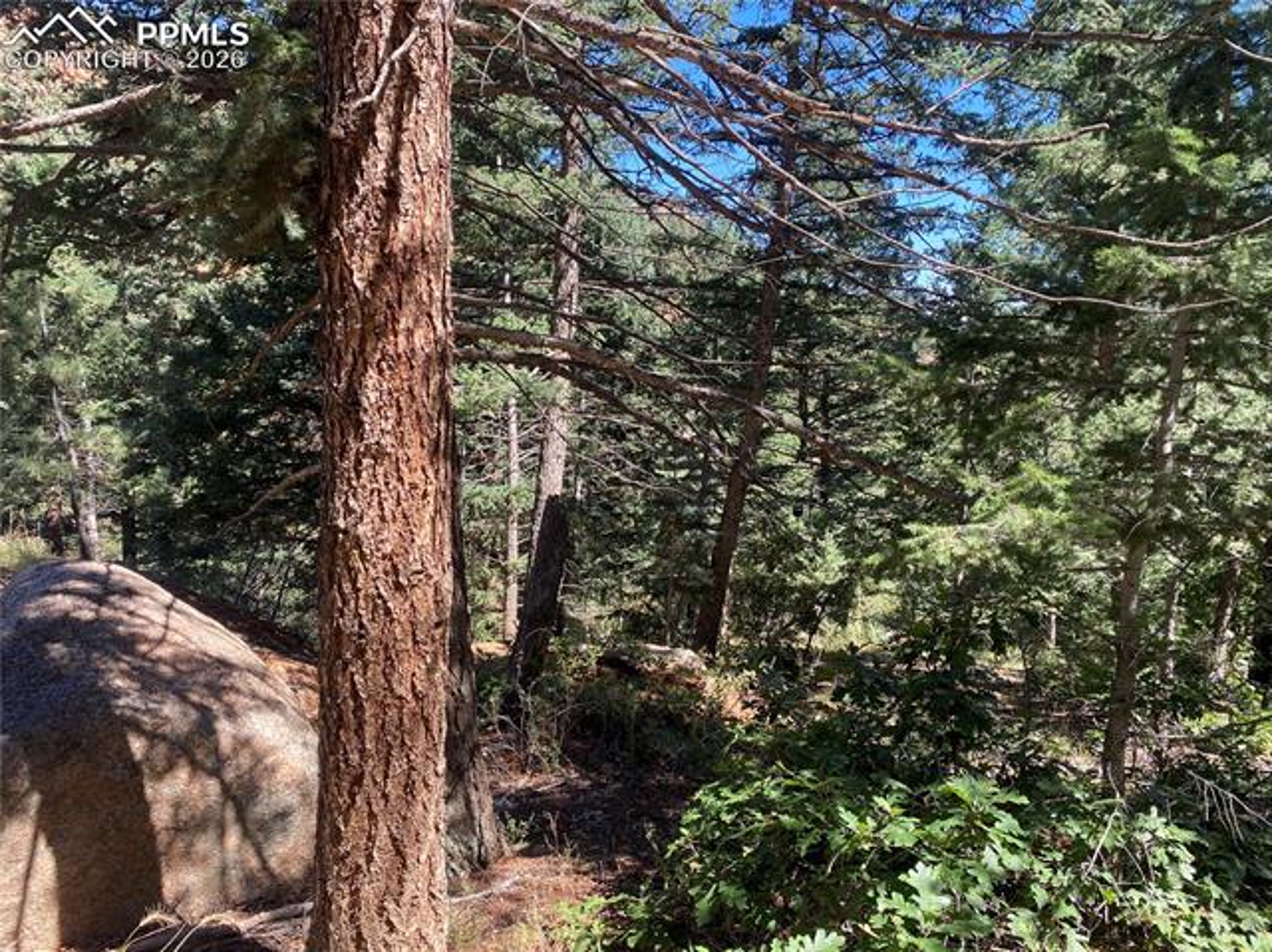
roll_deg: +1.0
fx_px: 955
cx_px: 636
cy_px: 476
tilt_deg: -9.6
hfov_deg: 67.3
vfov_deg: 53.0
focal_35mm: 26
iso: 32
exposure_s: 1/429
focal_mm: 4.25
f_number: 1.8
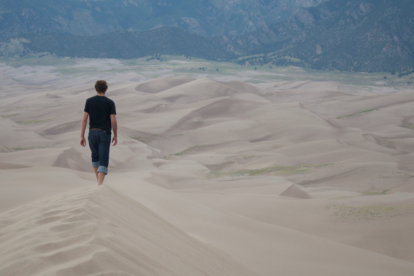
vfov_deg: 14.4
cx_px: 191
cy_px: 168
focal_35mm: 95
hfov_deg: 21.5
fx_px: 1092
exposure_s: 1/250
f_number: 5
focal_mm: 50
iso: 400
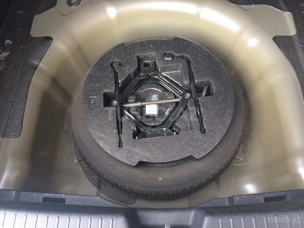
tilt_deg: -65.9
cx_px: 152
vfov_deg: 48.2
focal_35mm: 29
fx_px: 255
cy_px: 114
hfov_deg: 61.7
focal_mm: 4.15
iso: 160
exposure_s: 1/33
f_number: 2.2
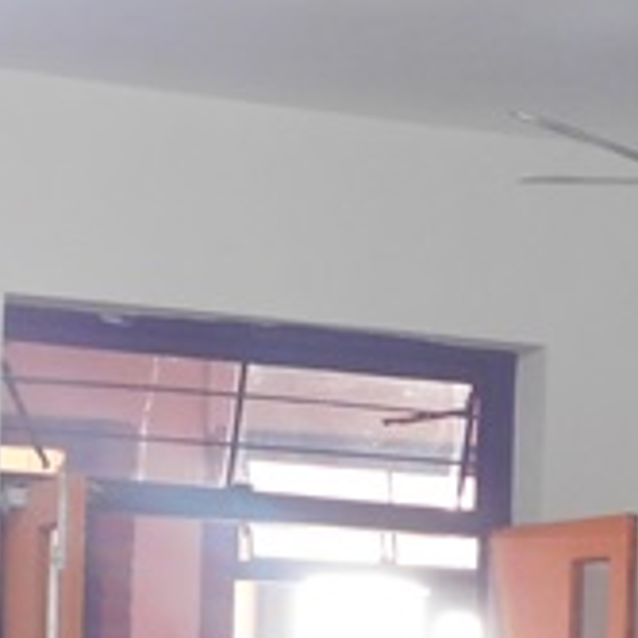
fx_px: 3545
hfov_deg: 10.2
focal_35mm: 170
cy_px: 922
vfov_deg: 10.0
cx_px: 92
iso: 400
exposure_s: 1/13
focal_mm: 7.1
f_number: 3.6
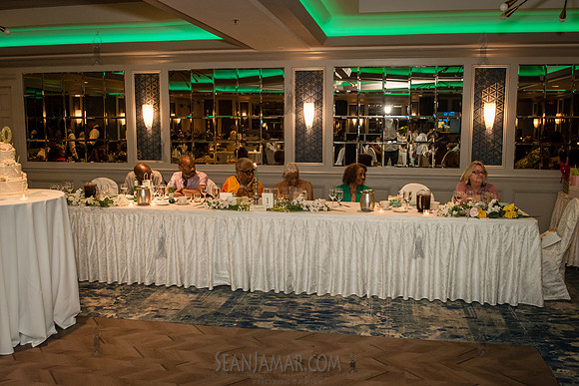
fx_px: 543
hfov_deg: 56.2
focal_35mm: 34
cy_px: 193
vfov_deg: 39.2
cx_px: 290
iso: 1600
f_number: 3.5
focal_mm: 26
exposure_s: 1/200
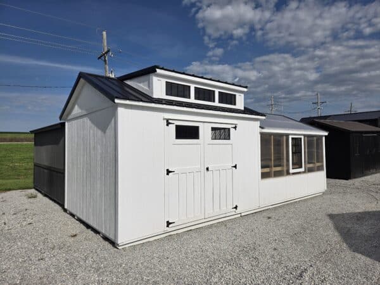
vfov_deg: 58.9
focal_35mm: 23
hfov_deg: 73.9
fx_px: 252
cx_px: 190
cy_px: 142
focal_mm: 5.4
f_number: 1.8
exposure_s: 1/7734
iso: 40
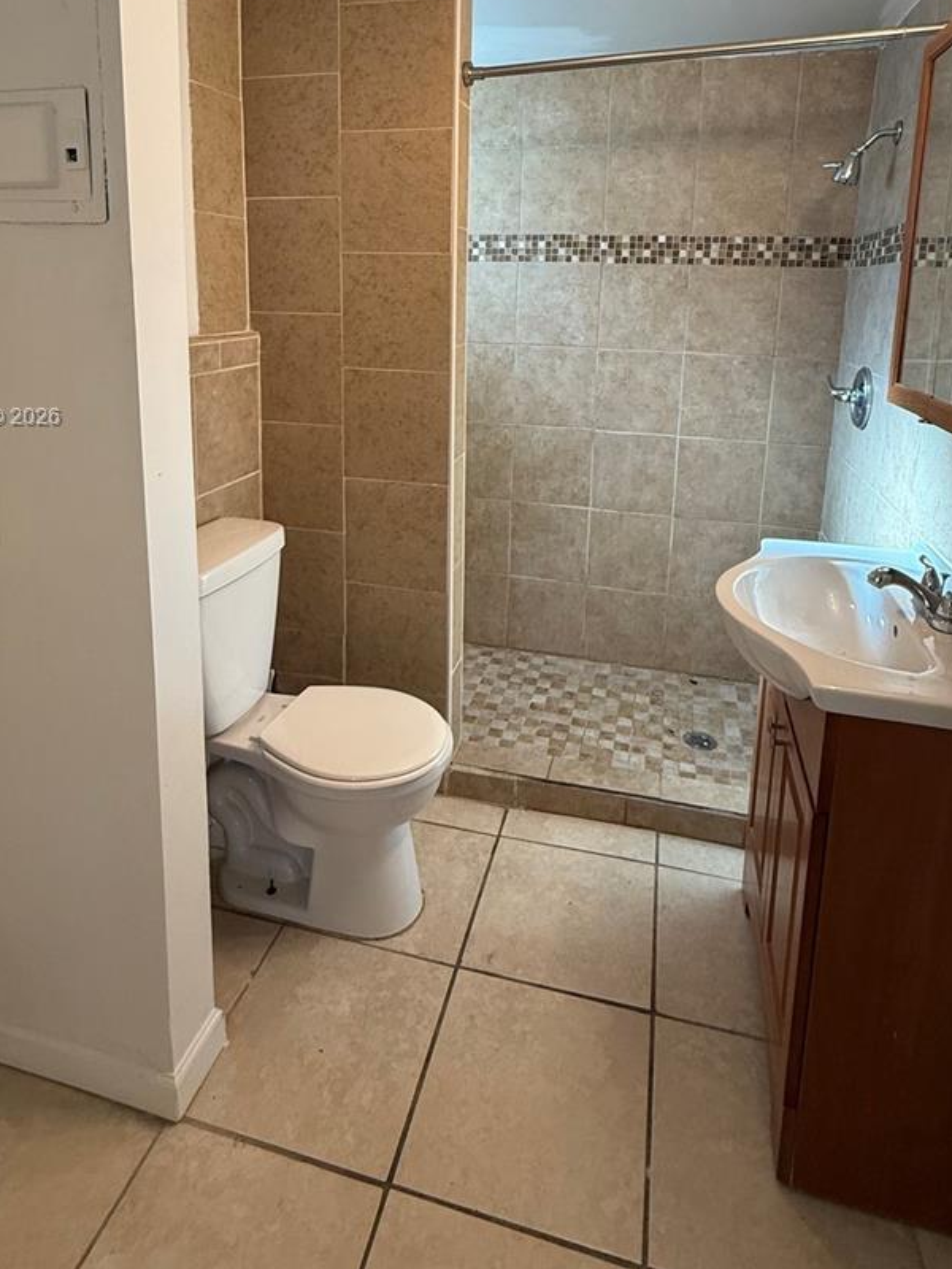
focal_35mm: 21
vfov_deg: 76.4
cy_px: 419
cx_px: 481
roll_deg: -1.5
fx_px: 770
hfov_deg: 63.4
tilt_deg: -9.9
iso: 200
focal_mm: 2.22
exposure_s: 1/120
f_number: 2.2
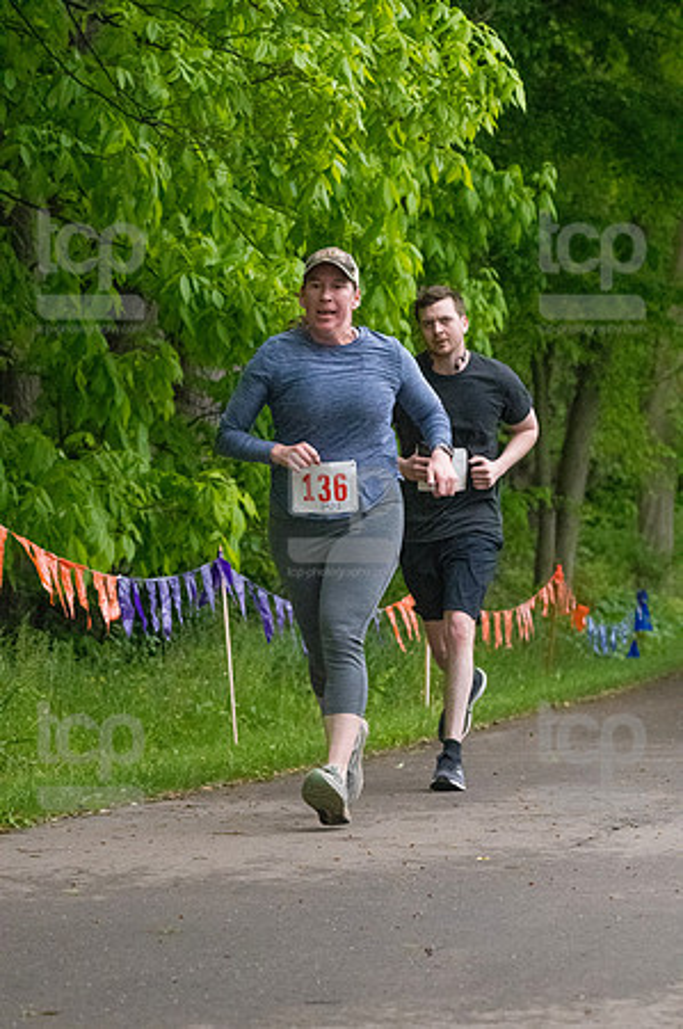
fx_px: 4278
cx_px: 342
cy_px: 514
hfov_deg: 9.1
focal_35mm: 150
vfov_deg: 13.7
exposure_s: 1/1250
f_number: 5.6
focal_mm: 100
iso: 6400
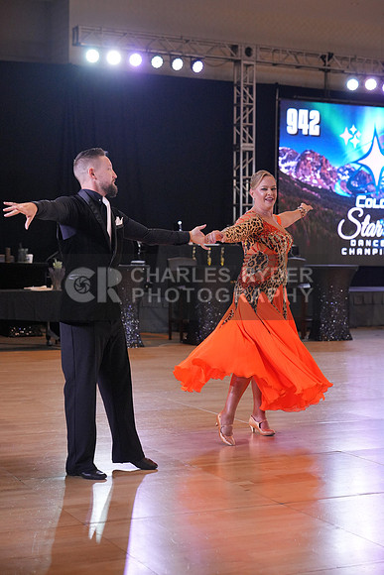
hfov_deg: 20.9
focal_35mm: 65
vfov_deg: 31.0
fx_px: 1039
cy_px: 288
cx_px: 192
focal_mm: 65
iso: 2500
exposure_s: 1/500
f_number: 4
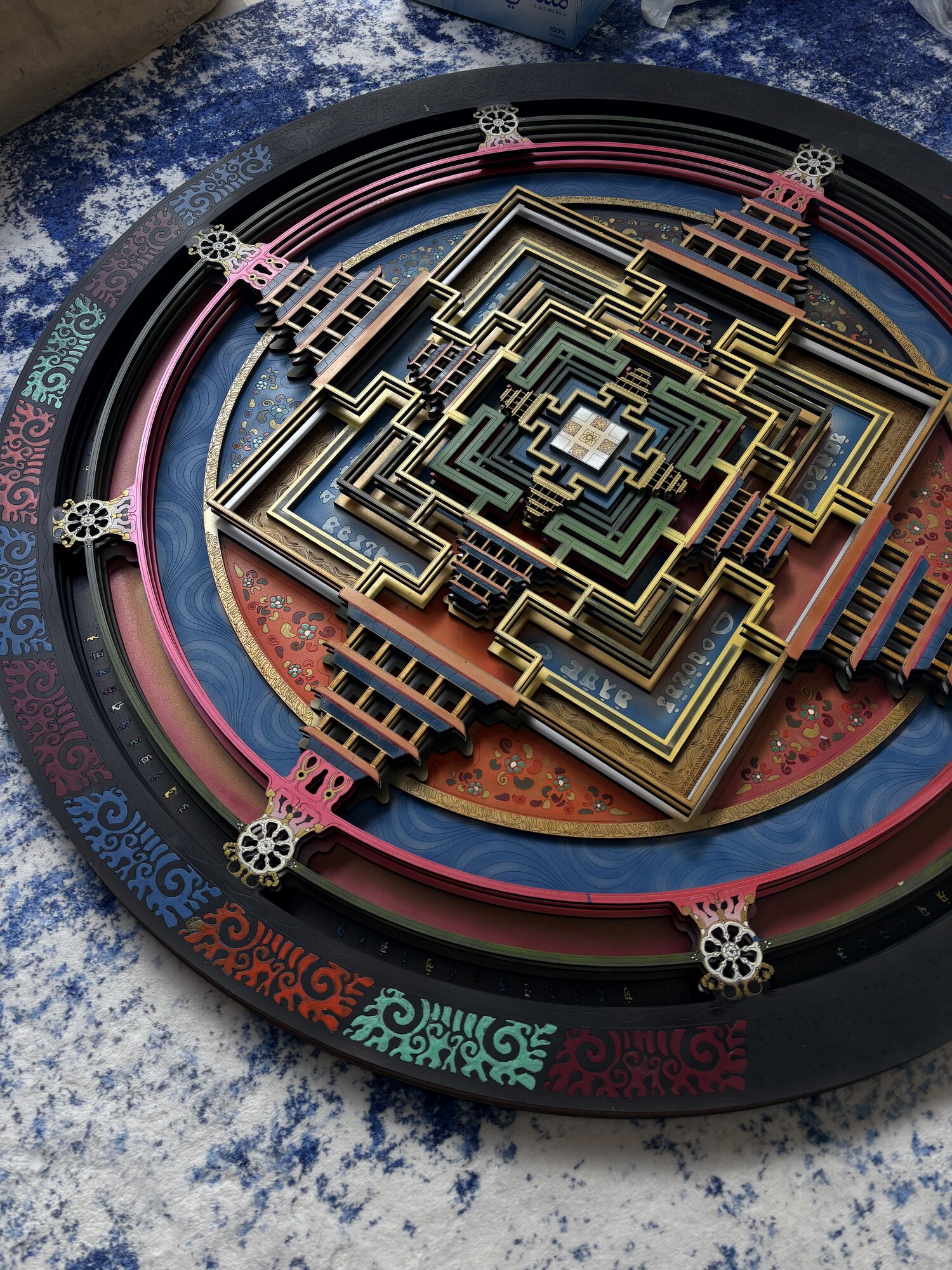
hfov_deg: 53.1
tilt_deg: -62.9
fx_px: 953
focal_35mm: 26
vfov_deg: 67.3
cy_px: 635
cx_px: 476
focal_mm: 5.96
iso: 64
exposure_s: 1/122
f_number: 1.6
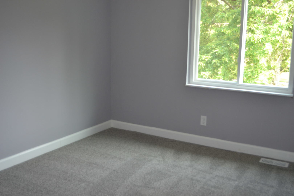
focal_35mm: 39
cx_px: 147
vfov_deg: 34.2
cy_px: 98
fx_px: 318
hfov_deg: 49.6
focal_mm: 26
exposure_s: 1/60
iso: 450
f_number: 4.2
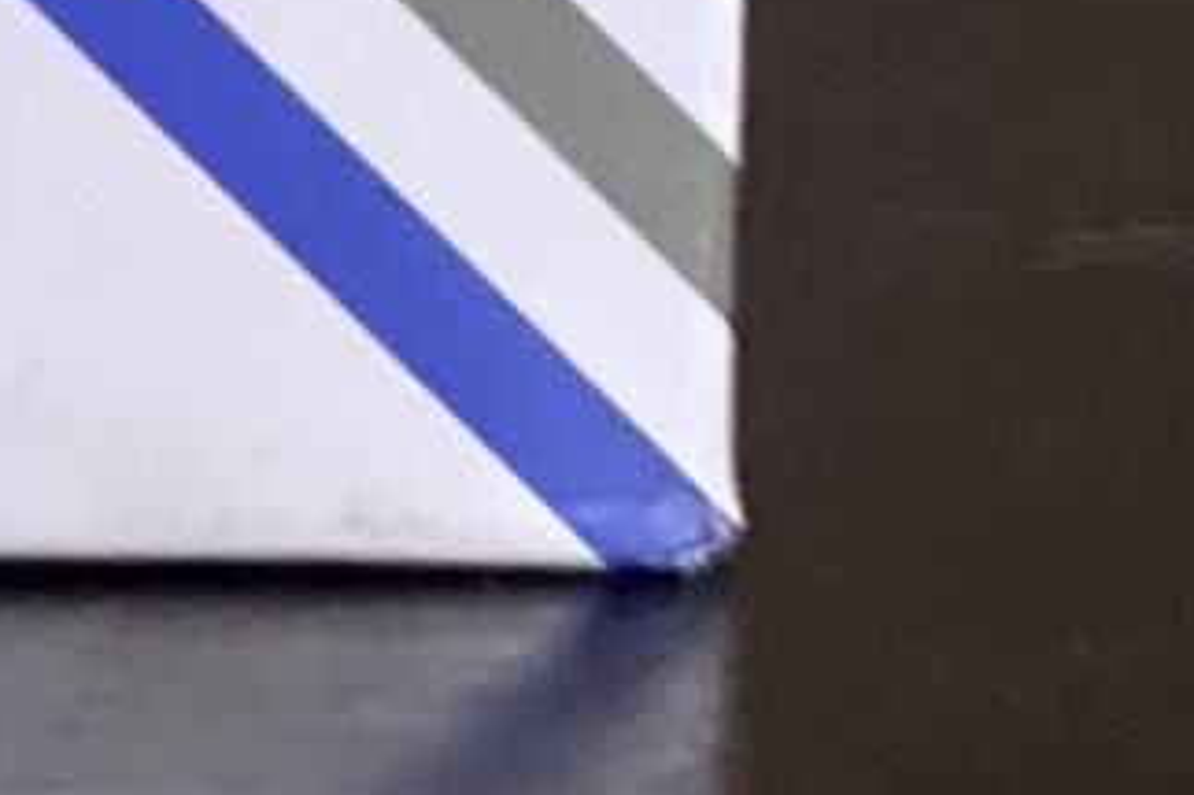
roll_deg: +1.3
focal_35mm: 343
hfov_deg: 5.8
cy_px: -943
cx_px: -1434
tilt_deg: -7.3
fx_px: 11370
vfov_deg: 3.9
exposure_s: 1/69
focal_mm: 6
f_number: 2
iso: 250
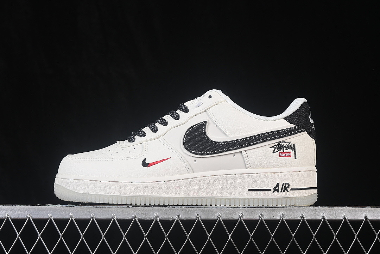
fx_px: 792
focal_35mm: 75
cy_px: 127
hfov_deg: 27.0
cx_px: 190
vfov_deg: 18.2
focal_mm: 50
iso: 160
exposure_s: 1/80
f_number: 8
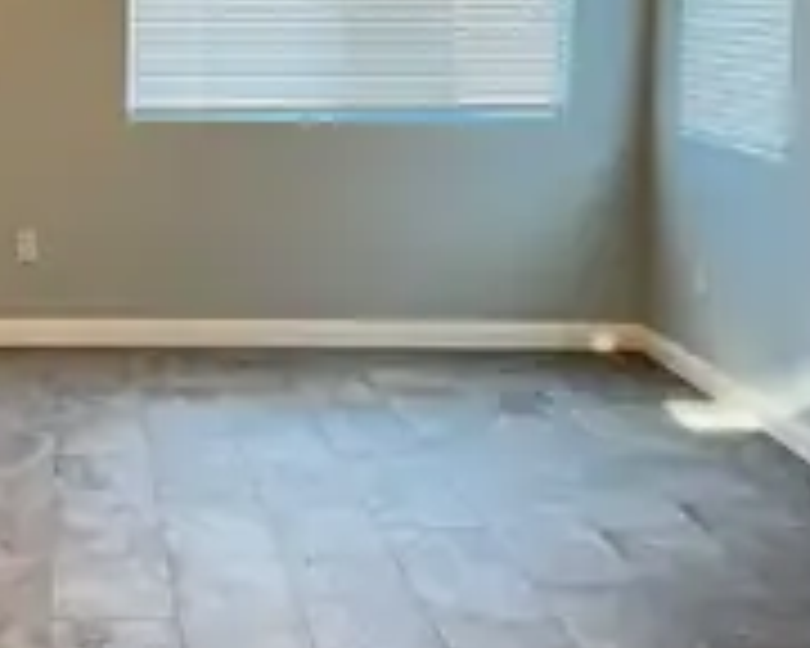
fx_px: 1510
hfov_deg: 29.0
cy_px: 94
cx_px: 104
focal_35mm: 63
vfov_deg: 23.7
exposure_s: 1/60
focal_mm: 3
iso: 80
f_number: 1.8
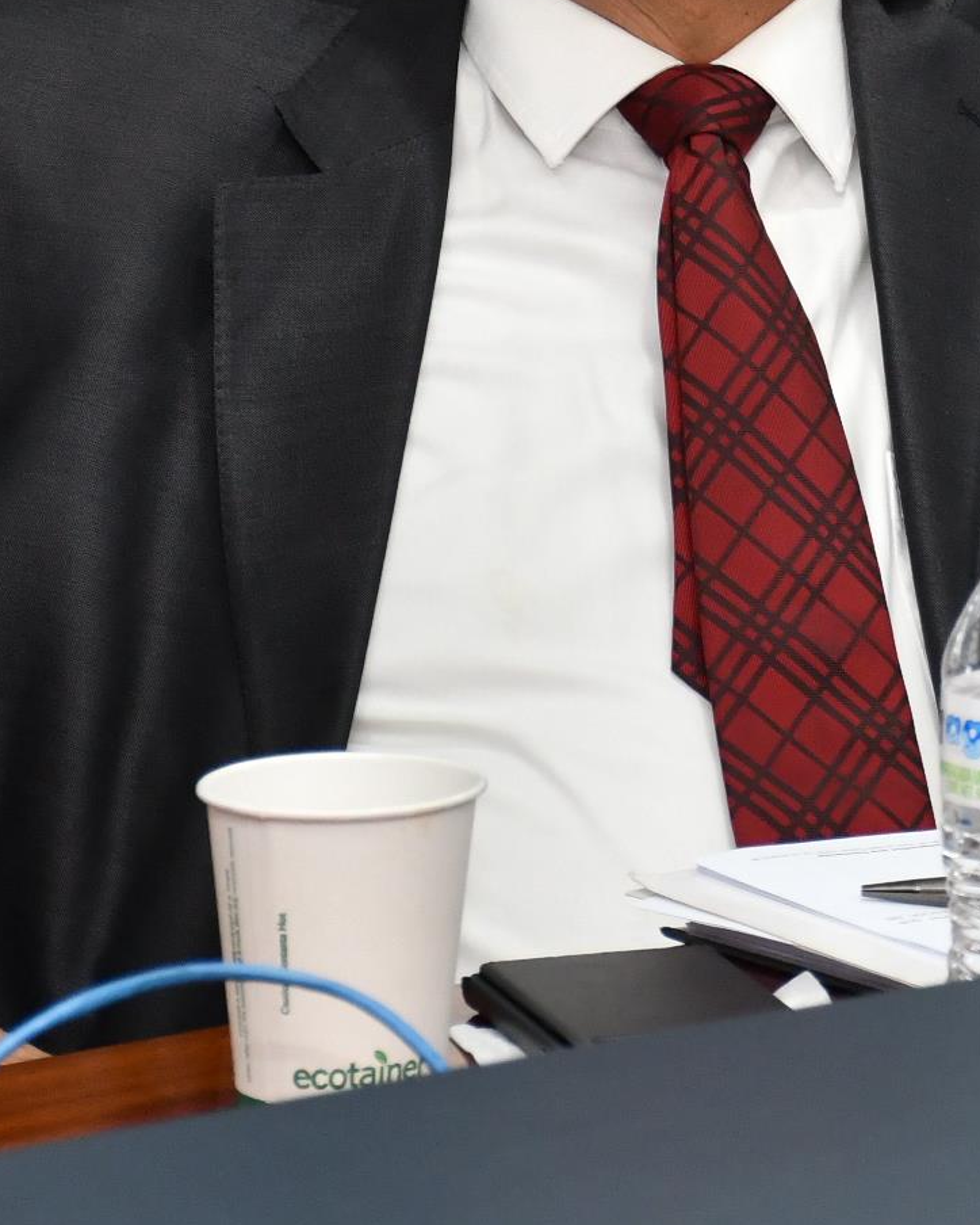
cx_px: 1486
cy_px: 69
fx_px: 9420
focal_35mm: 260
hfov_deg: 5.9
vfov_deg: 7.4
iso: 1000
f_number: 5.6
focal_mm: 60
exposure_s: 1/100
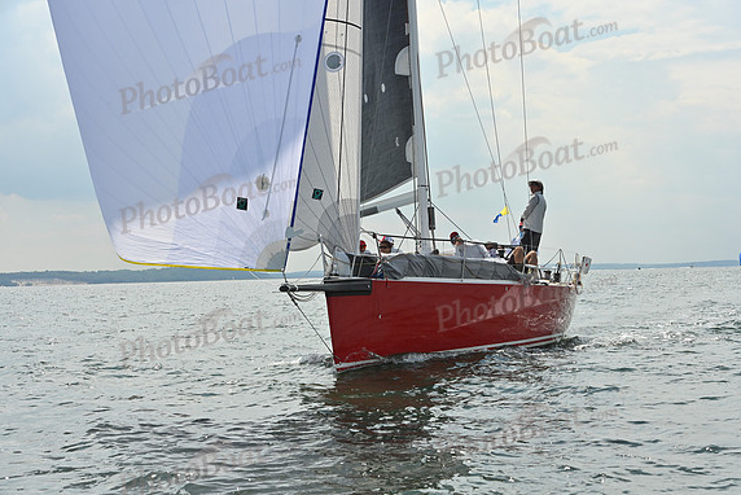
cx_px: 369
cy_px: 249
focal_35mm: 71
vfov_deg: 19.2
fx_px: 1462
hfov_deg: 28.4
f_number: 9
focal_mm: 70
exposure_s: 1/1600
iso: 320
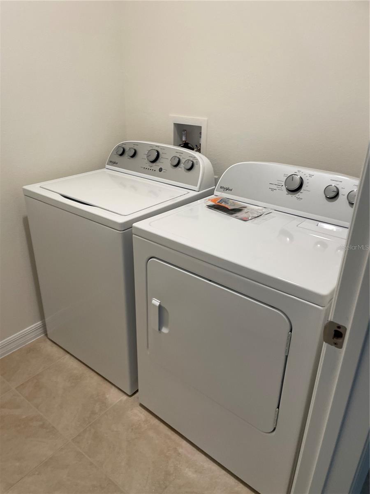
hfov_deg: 53.1
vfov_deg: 67.3
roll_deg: +0.5
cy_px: 247
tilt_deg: -28.6
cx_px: 185
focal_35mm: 26
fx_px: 371
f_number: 1.6
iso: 64
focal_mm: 4.2
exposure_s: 1/60
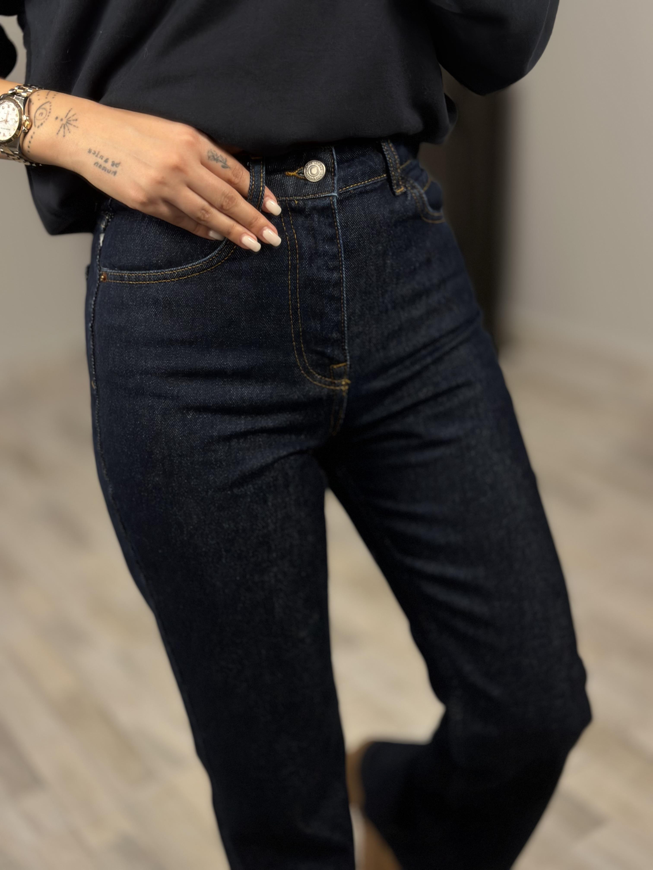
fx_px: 1207
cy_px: 435
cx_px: 326
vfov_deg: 39.7
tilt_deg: -47.9
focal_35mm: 48
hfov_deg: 30.3
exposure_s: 1/100
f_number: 1.78
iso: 80
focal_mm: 6.86
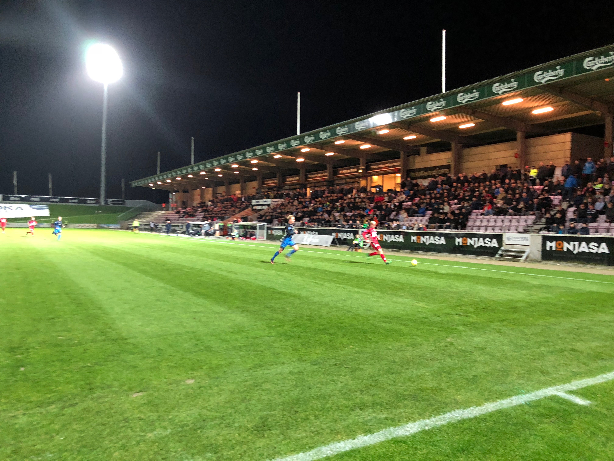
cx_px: 307
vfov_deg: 48.2
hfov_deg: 61.7
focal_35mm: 29
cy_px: 230
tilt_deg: -2.3
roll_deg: -0.3
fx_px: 514
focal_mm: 3.99
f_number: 1.8
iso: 100
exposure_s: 1/17
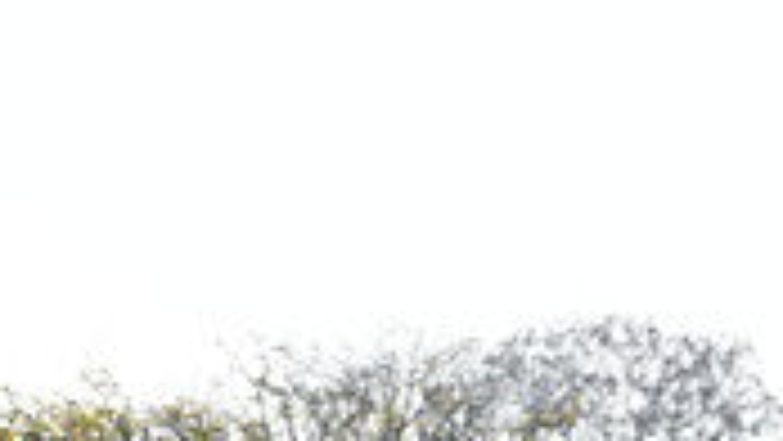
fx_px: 11215
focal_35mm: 540
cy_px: 819
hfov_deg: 4.0
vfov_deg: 2.2
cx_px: -198
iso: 1000
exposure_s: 1/1250
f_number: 6.3
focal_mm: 155
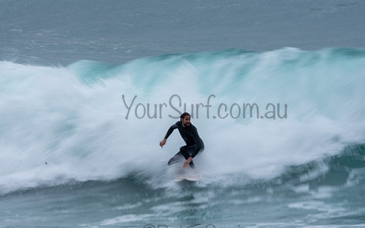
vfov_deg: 1.4
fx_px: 9568
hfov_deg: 2.2
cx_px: 203
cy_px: 100
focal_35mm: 962
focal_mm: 500
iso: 100
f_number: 29
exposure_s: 1/25
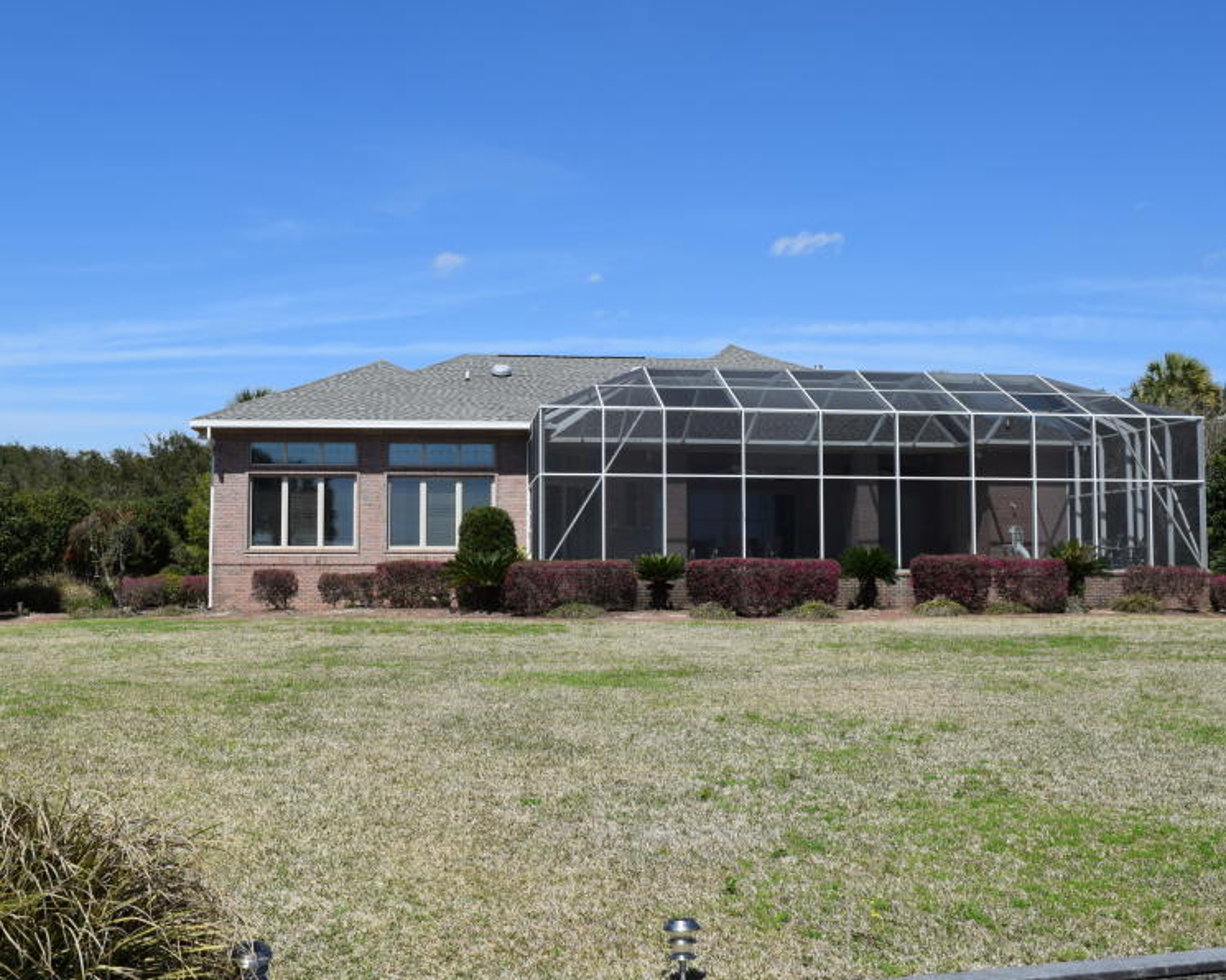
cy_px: 488
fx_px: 1234
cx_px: 528
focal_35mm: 34
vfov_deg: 43.4
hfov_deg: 52.7
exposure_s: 1/400
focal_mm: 20
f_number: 10
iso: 200
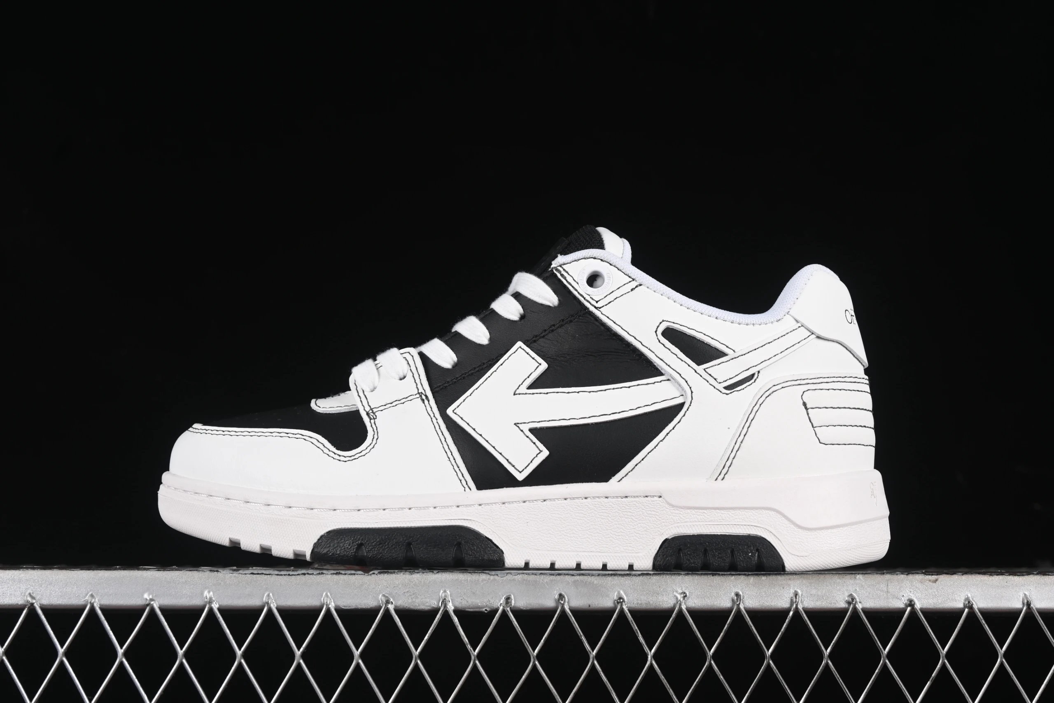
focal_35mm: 75
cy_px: 352
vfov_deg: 18.2
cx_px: 527
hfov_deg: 27.0
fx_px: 2196
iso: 160
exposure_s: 1/80
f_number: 8
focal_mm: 50
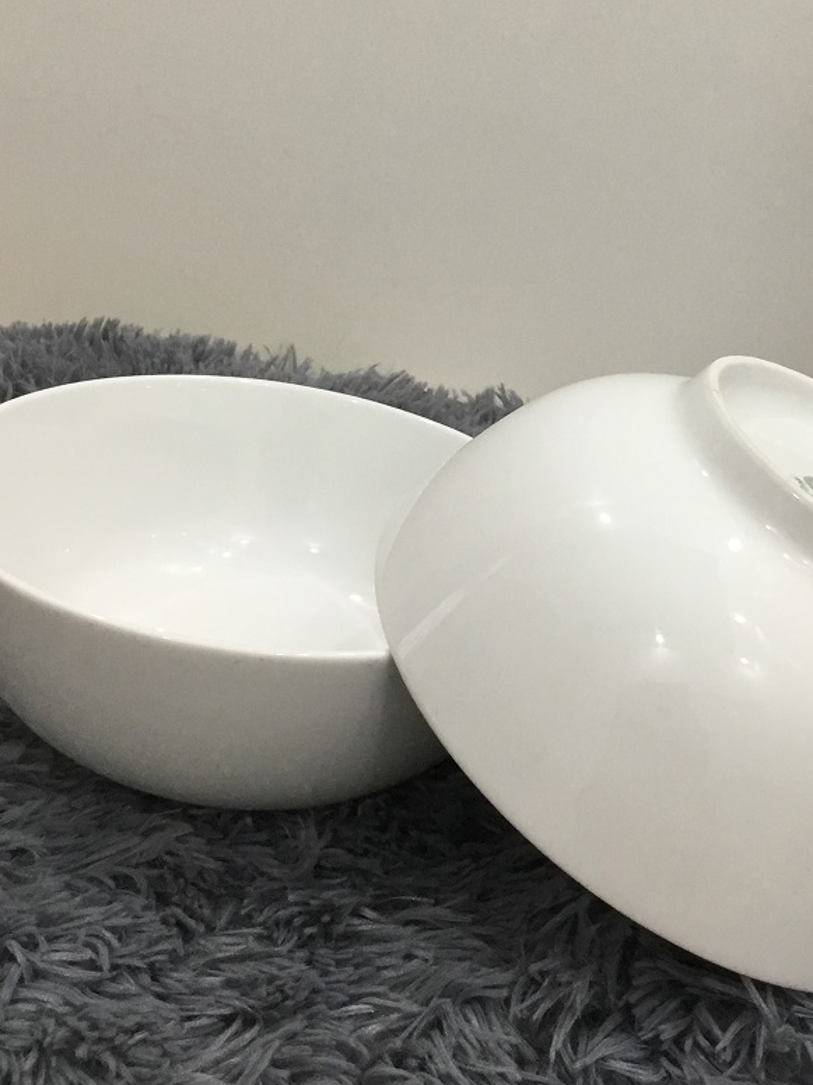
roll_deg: -0.9
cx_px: 495
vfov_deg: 39.4
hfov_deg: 30.2
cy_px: 399
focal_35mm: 48
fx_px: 1504
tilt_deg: -21.3
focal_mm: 3.3
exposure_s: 1/33
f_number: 2.4
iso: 64
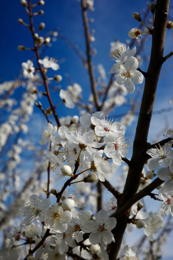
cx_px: 86
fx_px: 288
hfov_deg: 33.4
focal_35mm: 40
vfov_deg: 48.5
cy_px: 130
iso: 160
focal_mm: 26
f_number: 8
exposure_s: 1/400
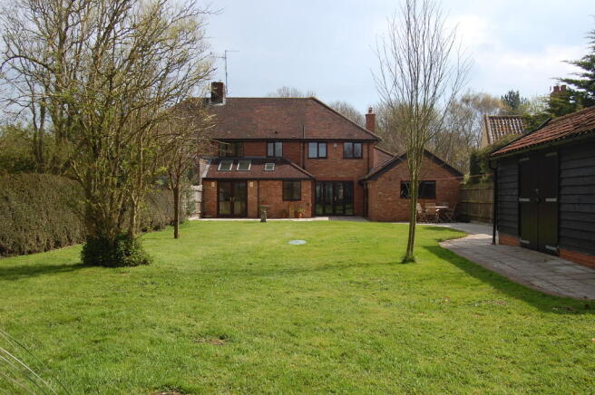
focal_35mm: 34
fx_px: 570
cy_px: 198
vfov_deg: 38.3
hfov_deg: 55.2
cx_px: 298
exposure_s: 1/250
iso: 200
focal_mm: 23
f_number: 8
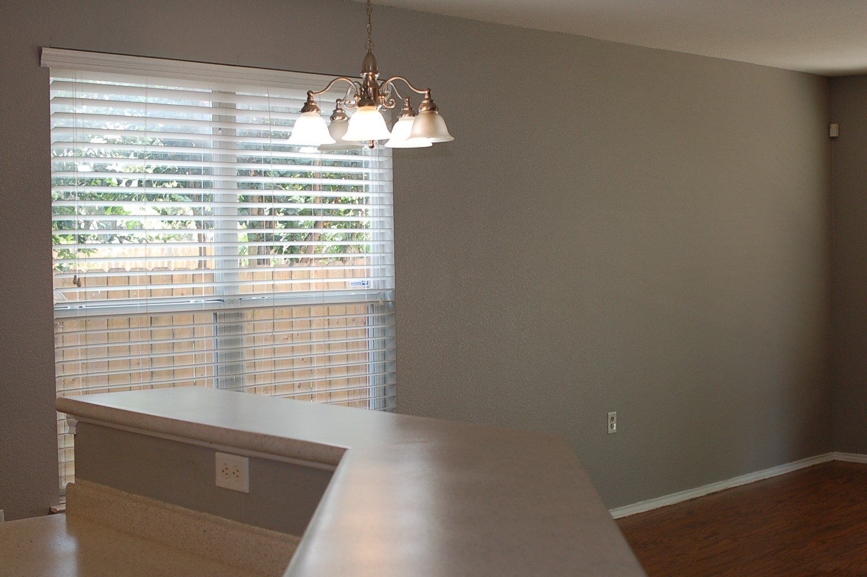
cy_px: 288
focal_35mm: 52
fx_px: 1263
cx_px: 434
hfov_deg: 37.9
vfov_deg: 25.7
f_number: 4
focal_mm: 35
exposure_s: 1/60
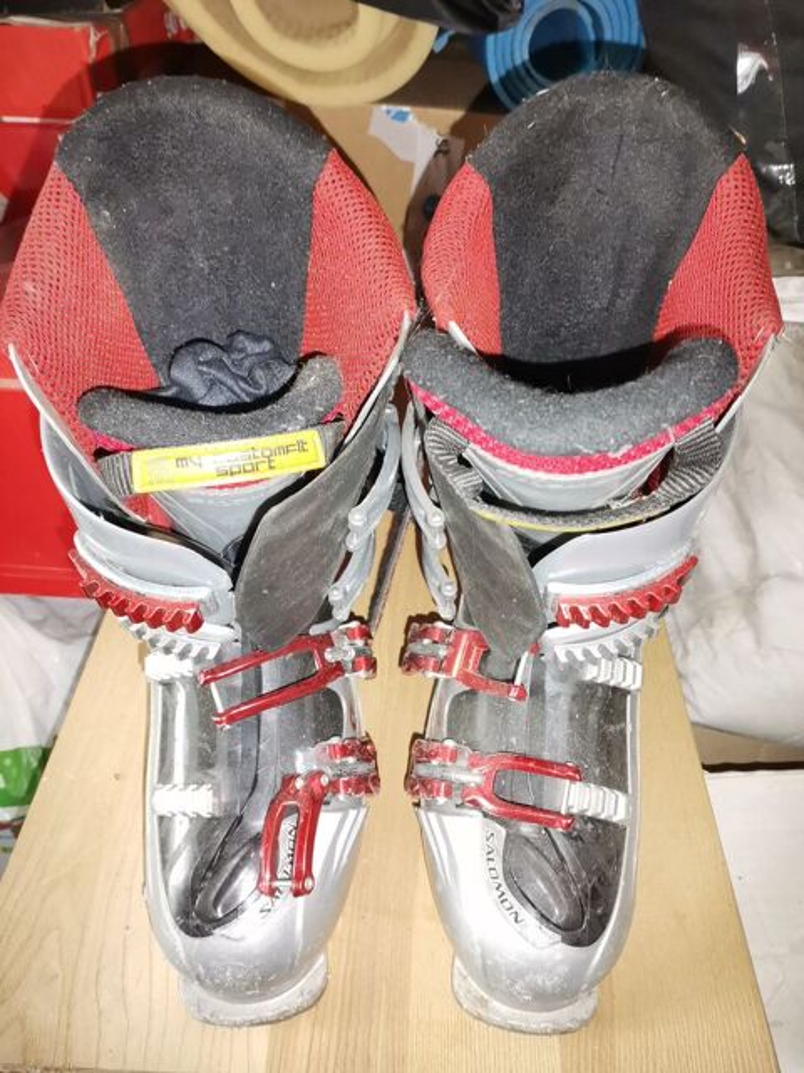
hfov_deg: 53.1
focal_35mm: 26
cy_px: 536
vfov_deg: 67.3
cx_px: 402
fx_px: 805
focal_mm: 4.75
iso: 400
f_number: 1.8
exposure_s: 1/33.3
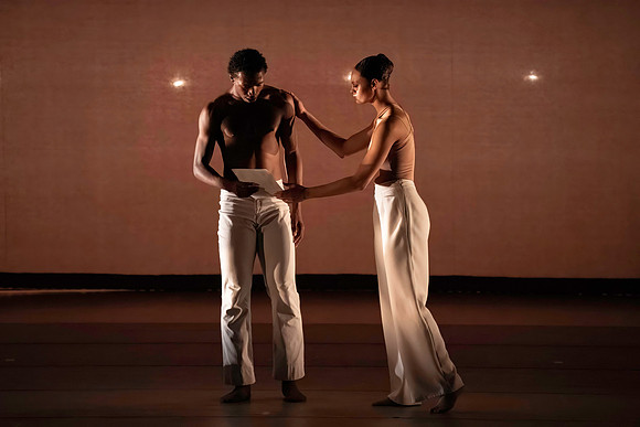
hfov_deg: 5.6
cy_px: 230
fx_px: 6493
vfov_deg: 3.8
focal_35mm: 365
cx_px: 292
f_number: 5.6
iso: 25600
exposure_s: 1/400
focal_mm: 336
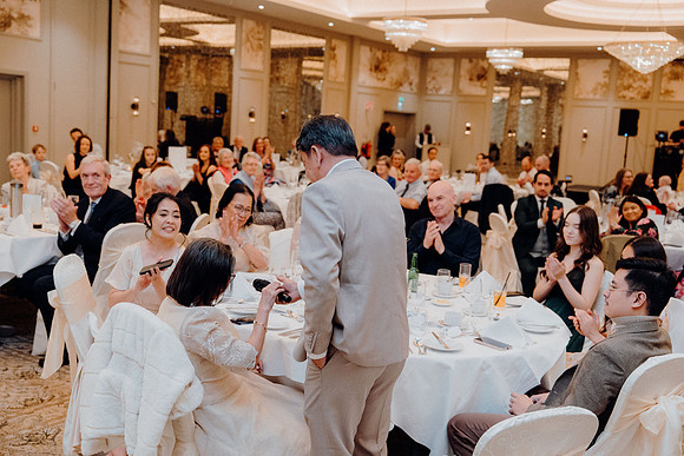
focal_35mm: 40
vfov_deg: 33.4
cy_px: 228
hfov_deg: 48.4
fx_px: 760
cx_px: 342
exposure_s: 1/160
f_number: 3.5
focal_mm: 40
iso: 3200
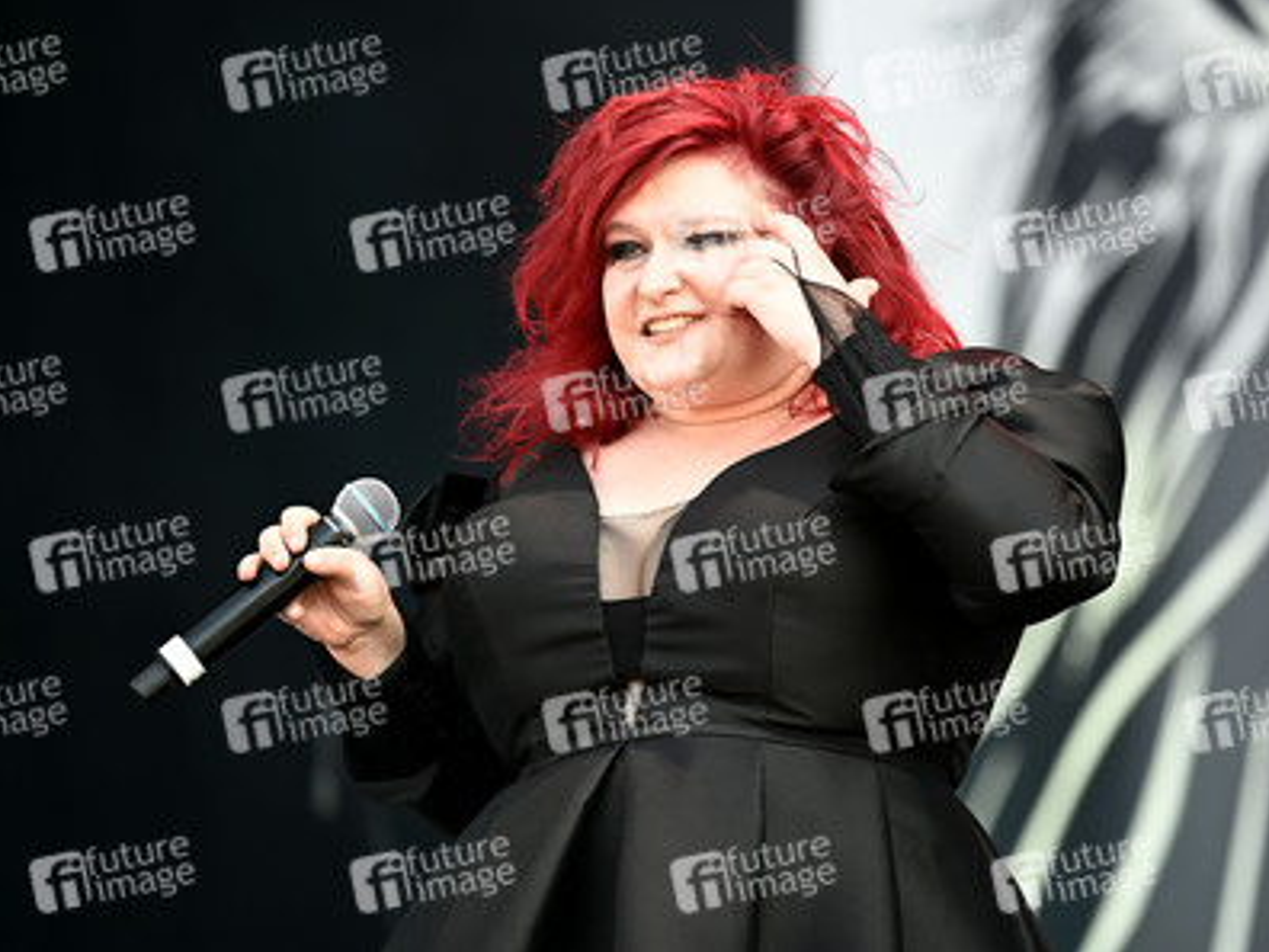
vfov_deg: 6.8
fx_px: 8028
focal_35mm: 219
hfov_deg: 9.0
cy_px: 474
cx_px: 668
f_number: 2.8
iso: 320
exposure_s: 1/400
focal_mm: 200
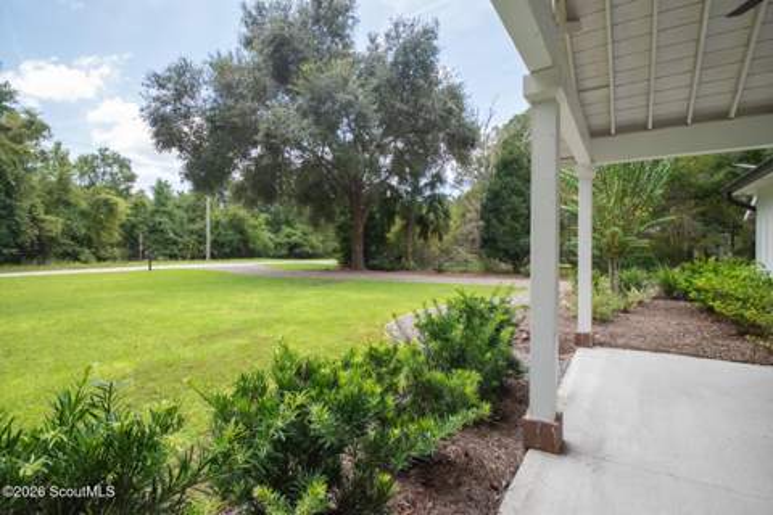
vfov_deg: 77.1
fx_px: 323
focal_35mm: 15
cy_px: 258
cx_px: 386
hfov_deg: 100.1
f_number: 6.3
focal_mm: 10
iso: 1250
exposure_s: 1/2000
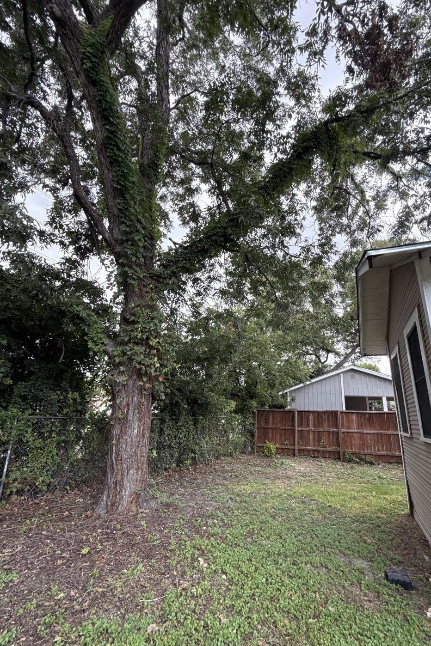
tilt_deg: +21.3
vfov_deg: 100.4
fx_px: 269
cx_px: 247
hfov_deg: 76.9
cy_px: 321
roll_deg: -3.9
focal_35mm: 15
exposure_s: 1/216
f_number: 2.2
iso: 64
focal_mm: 2.22
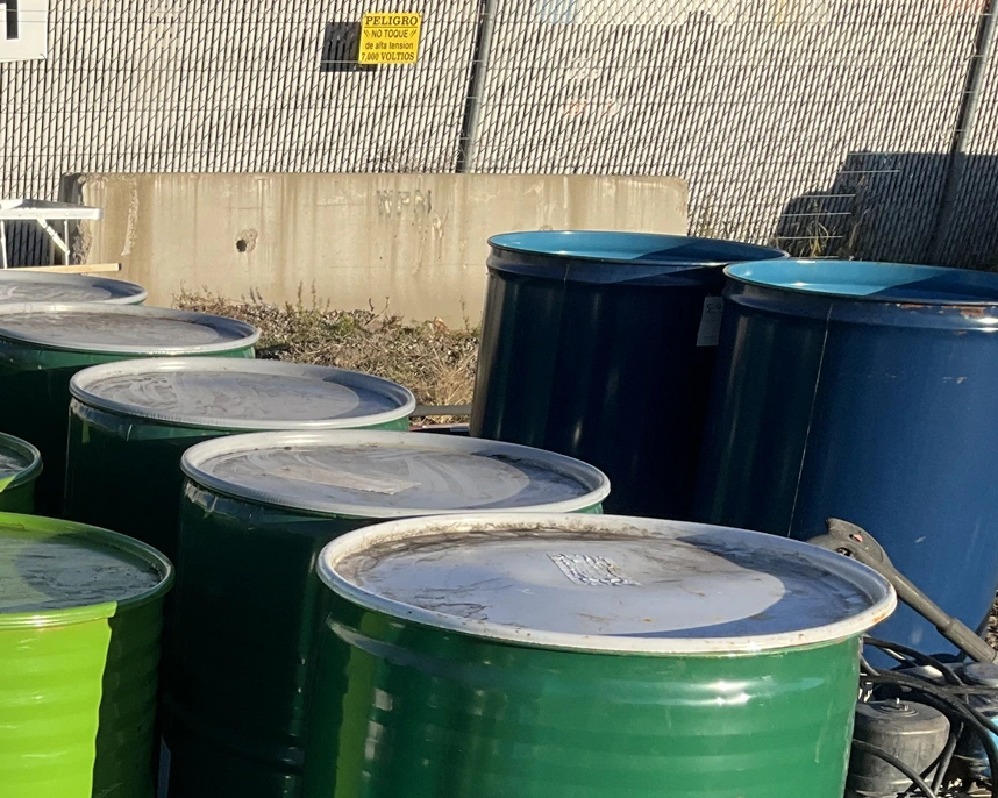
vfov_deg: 22.4
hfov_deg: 26.2
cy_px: 774
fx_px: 1949
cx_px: -141
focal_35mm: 66
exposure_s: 1/1250
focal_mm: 3
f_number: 1.8
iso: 25
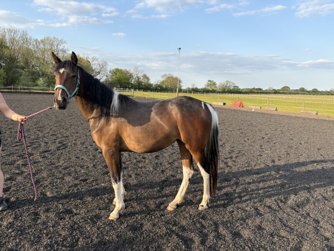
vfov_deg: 53.1
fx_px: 251
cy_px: 126
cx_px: 167
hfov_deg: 67.3
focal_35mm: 26
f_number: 1.6
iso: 50
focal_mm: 5.96
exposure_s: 1/1048
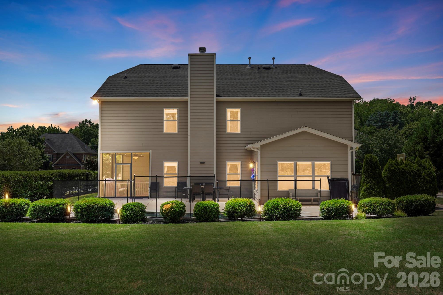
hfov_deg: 61.9
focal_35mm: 30
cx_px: 222
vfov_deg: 43.6
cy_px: 148
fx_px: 369
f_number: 4.5
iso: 100
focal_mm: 20
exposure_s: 1/500
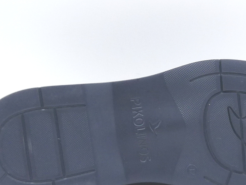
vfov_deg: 16.2
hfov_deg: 21.3
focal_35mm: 91
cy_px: 129
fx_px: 647
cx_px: 189
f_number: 4
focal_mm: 4.9
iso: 100
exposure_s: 1/160
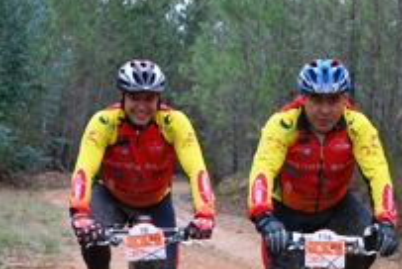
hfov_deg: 13.9
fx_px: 1633
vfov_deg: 9.4
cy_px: 222
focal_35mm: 146
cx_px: 347
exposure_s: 1/160
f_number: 8
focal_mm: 44
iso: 400
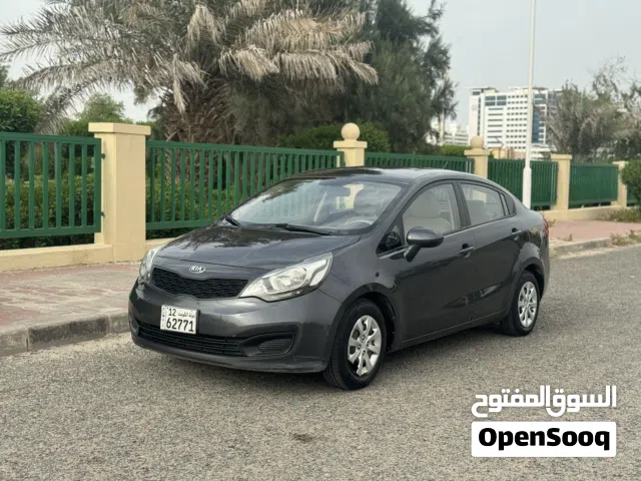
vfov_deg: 30.3
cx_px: 320
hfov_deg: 39.7
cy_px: 240
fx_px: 889
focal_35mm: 48
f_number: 1.78
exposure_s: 1/1923
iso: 64
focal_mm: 6.76
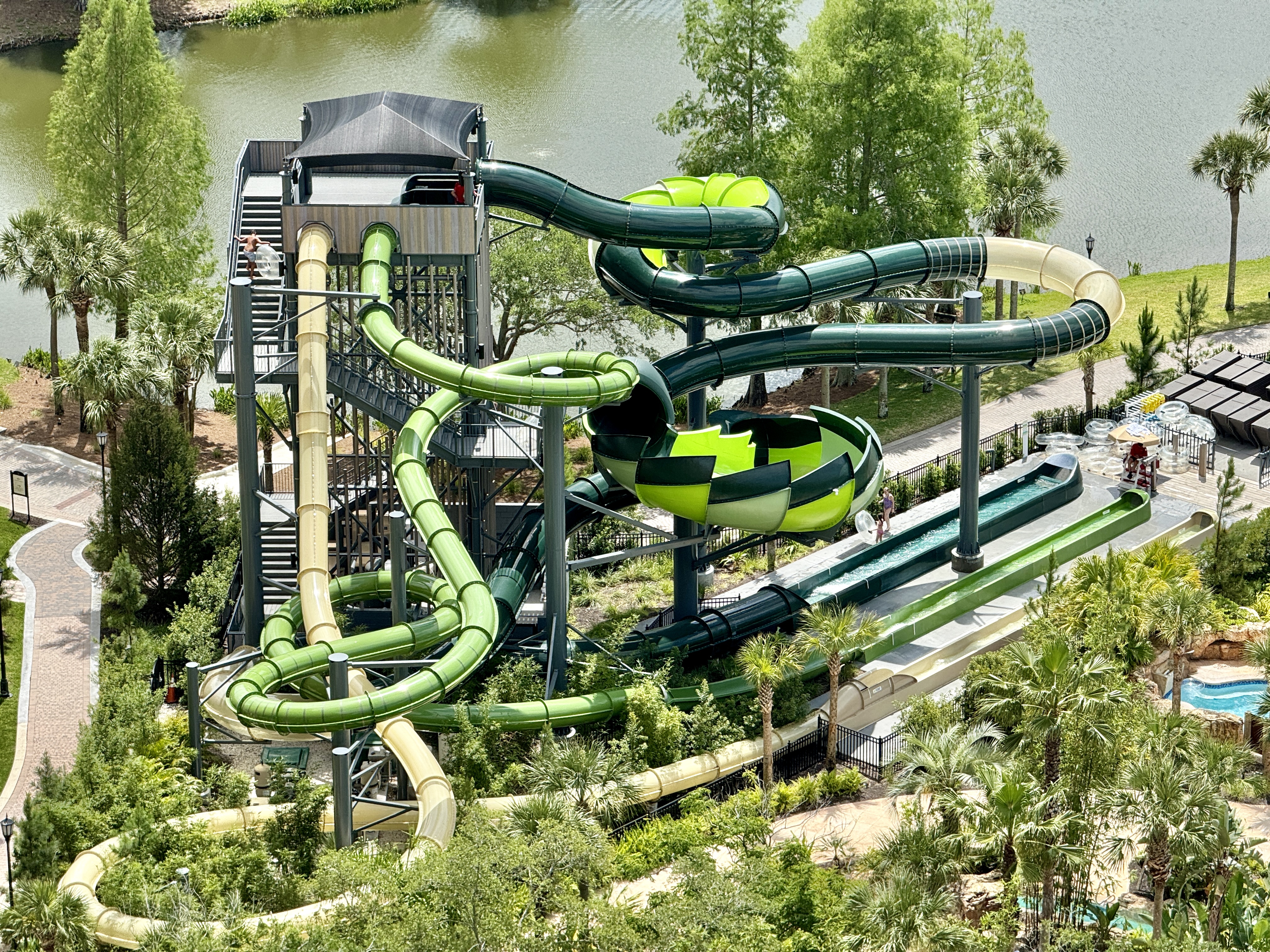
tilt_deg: -22.9
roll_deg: +0.3
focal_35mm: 120
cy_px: 476
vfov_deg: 12.3
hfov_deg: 16.4
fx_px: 4403
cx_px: 635
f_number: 2.8
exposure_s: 1/1048
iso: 50
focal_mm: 15.66
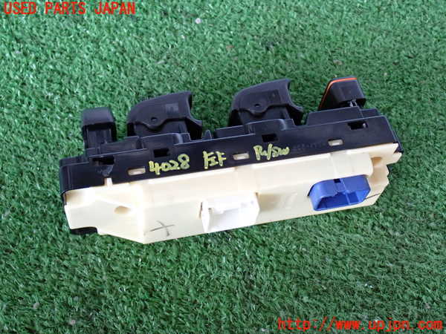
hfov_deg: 40.4
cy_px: 167
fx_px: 606
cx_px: 223
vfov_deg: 30.9
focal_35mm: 47
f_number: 3.1
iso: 400
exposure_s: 1/50
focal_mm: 8.4
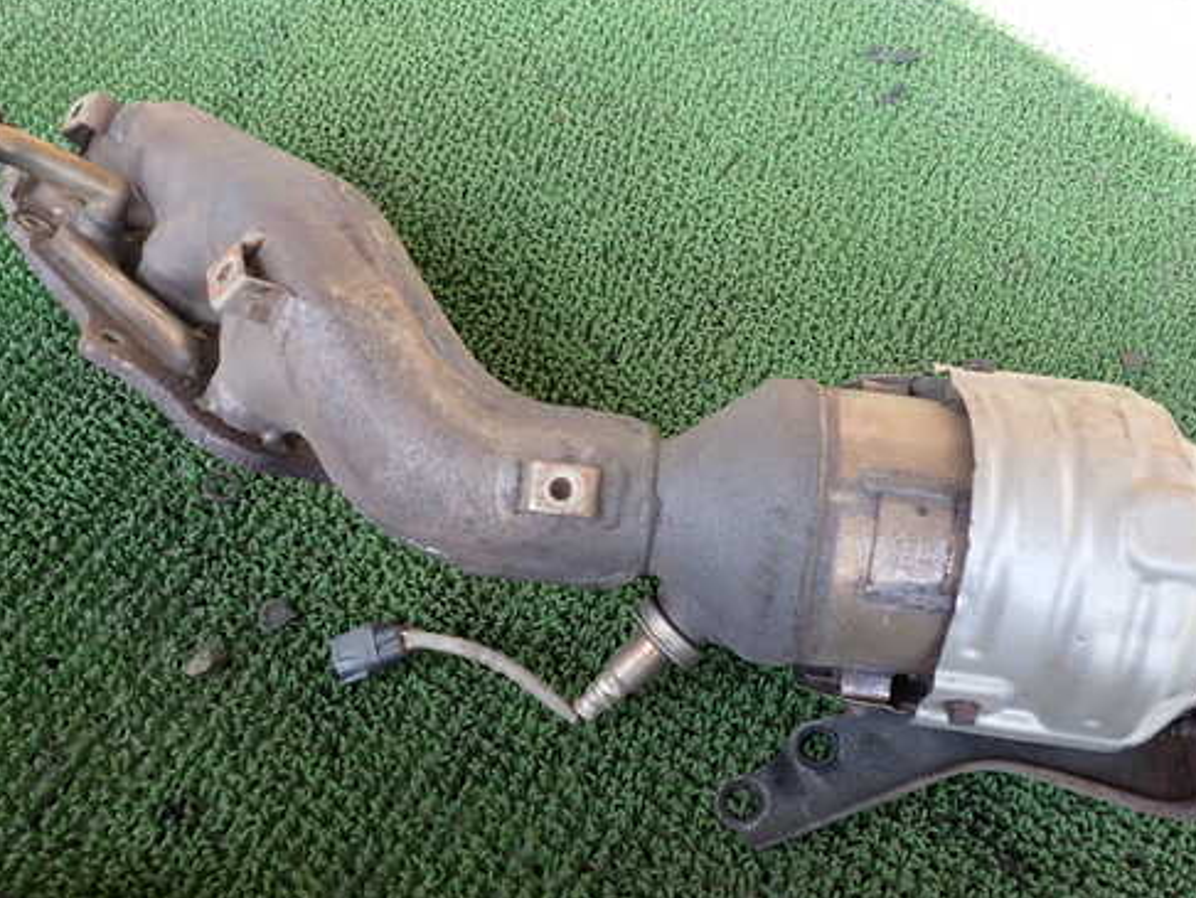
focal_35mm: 37
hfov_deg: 50.1
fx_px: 1279
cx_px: 650
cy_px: 440
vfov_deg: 38.7
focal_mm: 5.4
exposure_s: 1/125
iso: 125
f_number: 2.3
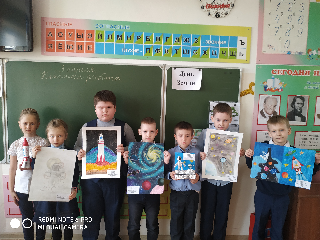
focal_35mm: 24
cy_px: 120
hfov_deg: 71.6
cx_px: 160
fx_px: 222
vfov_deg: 56.8
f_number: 1.9
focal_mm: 3.94
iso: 100
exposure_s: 1/50
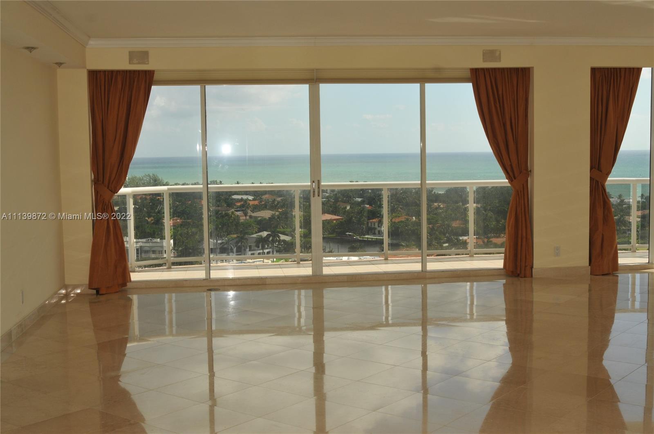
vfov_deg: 29.8
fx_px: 816
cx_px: 327
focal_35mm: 45
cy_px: 217
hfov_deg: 43.7
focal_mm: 30
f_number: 8
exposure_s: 1/250
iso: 250
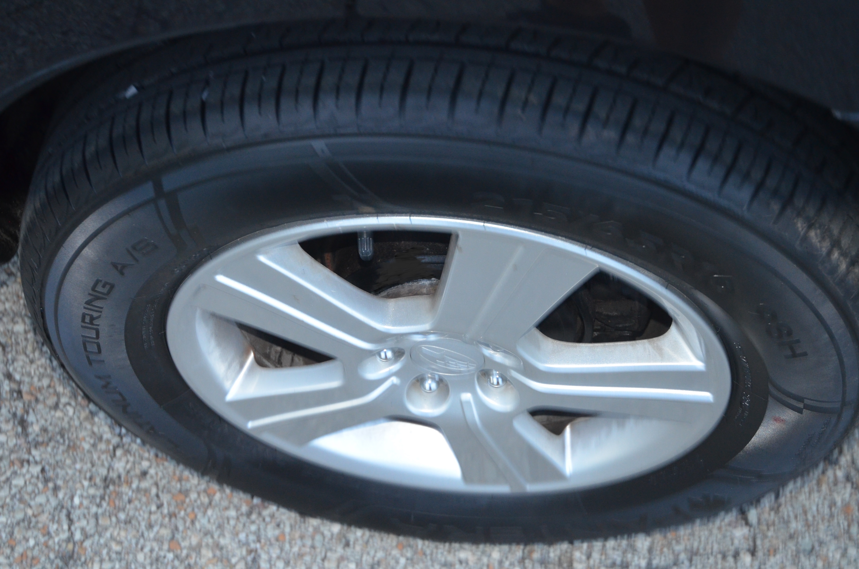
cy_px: 284
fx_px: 1429
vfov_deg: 22.5
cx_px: 430
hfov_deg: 33.5
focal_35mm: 60
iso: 1400
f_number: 4.2
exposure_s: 1/60
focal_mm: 40
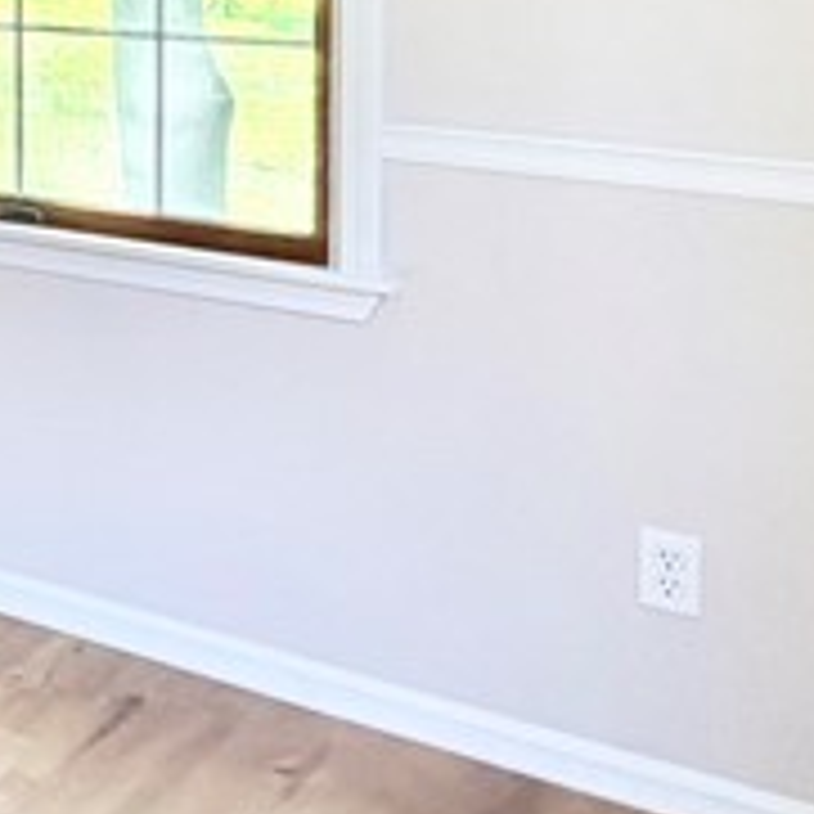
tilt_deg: -2.1
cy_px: -103
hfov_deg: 17.6
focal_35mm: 70
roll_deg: +1.2
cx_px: -805
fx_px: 1862
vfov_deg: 23.0
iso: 160
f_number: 2.2
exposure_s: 1/60
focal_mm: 2.22
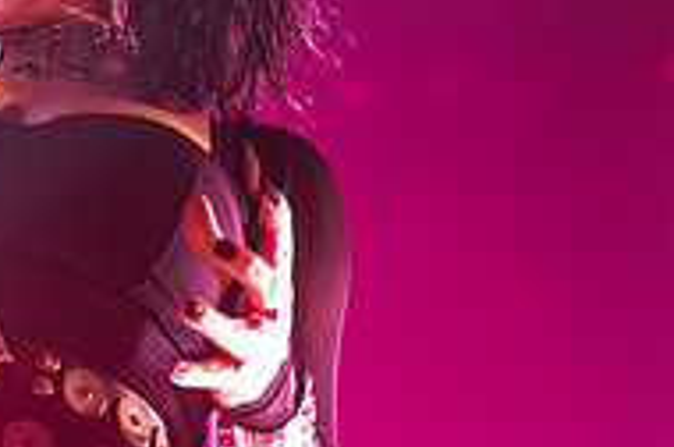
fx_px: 3645
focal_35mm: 195
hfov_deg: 10.4
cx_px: -58
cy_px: 76
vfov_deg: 7.0
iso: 3200
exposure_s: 1/400
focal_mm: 58
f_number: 3.2
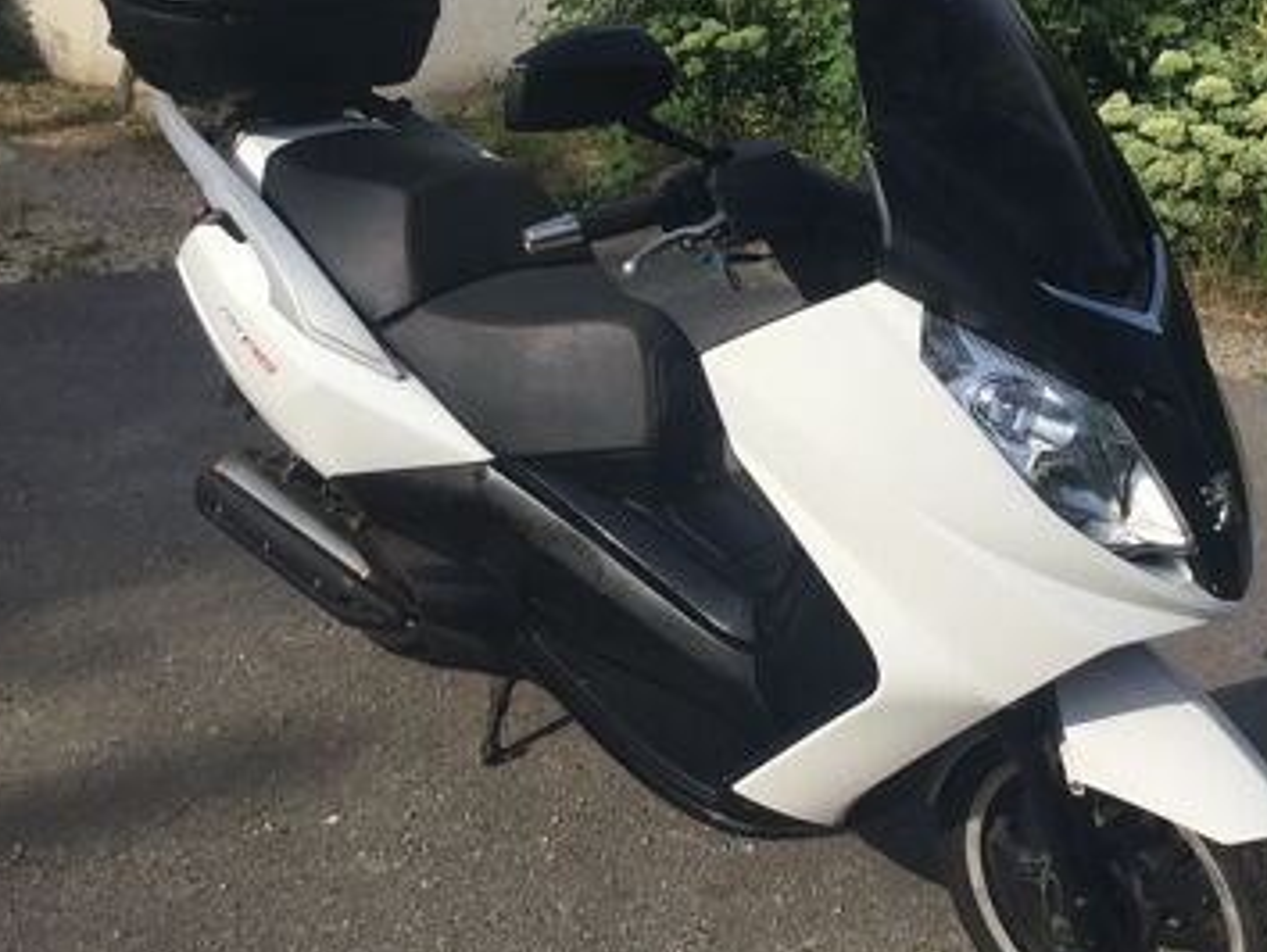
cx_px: 802
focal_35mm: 42
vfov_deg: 34.3
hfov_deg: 44.4
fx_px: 1538
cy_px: 383
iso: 25
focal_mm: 3.3
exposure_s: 1/1988
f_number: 2.4
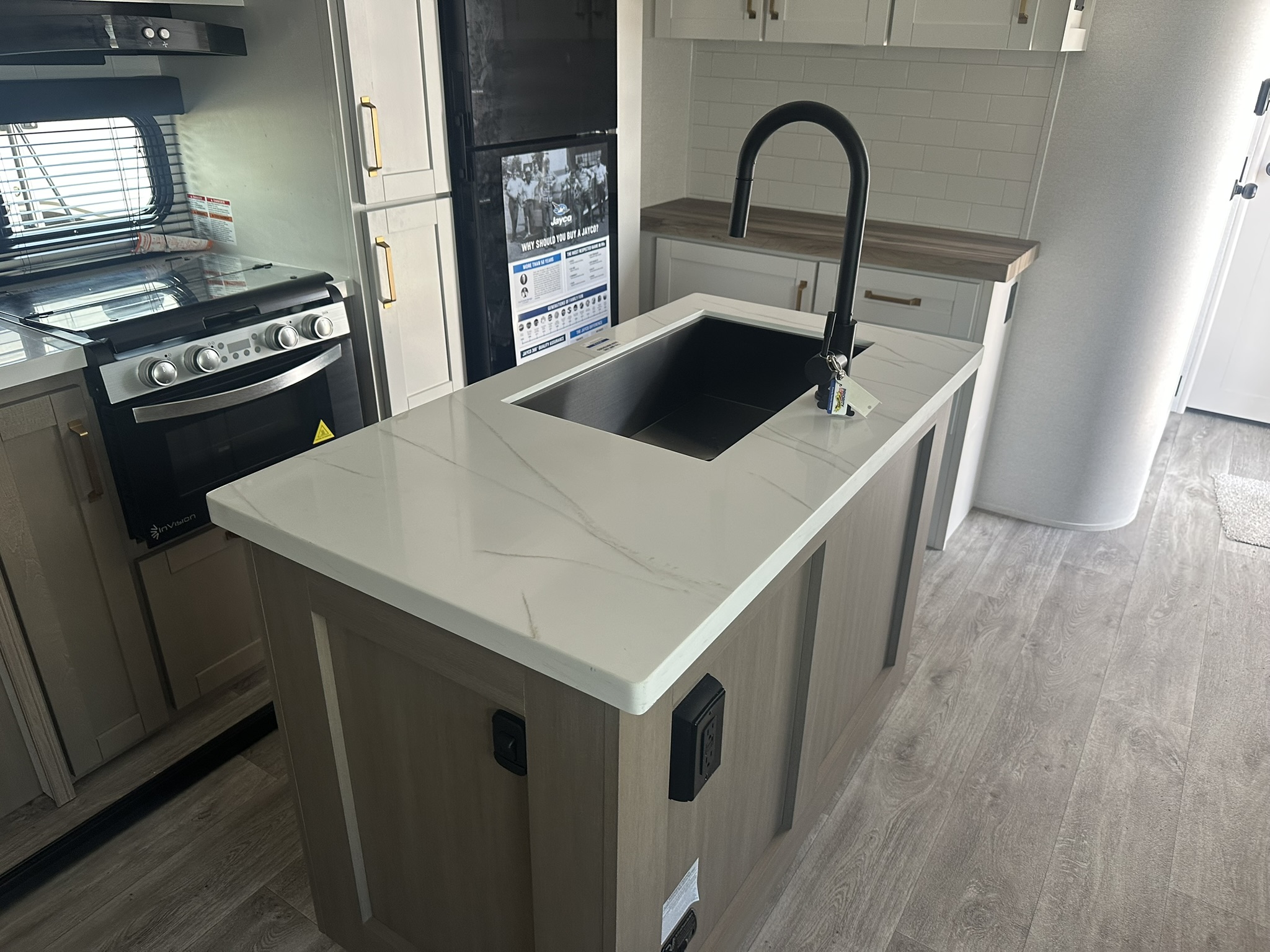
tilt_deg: -24.6
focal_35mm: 24
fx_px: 881
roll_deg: -1.7
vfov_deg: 56.8
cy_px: 476
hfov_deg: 71.6
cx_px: 635
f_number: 1.78
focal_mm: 6.86
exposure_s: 1/121
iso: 200
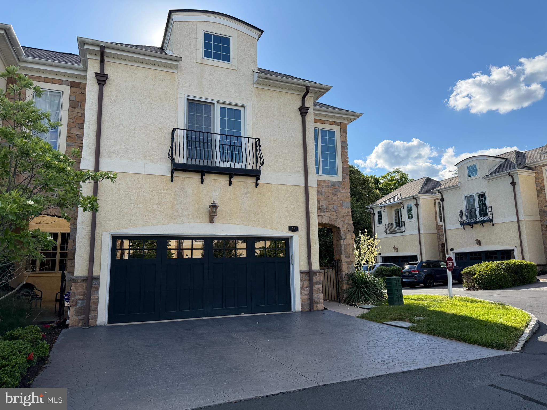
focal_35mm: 24
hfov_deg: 71.6
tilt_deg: +9.5
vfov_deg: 56.8
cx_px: 274
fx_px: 379
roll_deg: +1.1
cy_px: 205
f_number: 1.78
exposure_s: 1/3584
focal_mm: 6.76
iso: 100
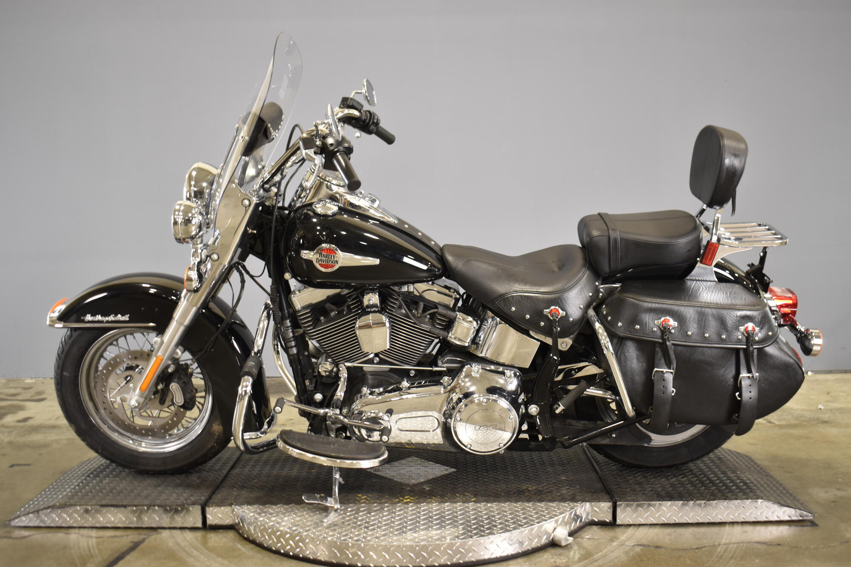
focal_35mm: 38
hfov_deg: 51.3
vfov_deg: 35.5
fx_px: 886
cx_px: 426
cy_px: 284
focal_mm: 25
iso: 400
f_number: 4
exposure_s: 1/13
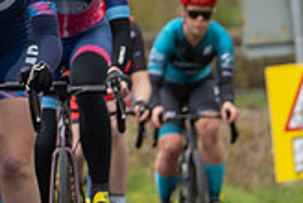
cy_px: -212
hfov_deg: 4.2
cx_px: -25
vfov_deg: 2.8
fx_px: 4148
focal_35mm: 492
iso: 200
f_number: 4
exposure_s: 1/640
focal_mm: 113
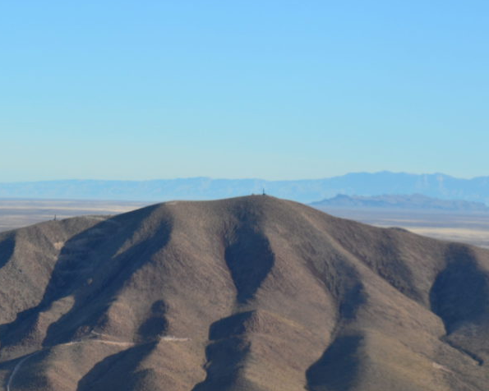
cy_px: 185
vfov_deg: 9.3
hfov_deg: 11.6
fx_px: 2402
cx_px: 188
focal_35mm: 166
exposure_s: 1/320
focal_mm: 78
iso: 400
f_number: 10
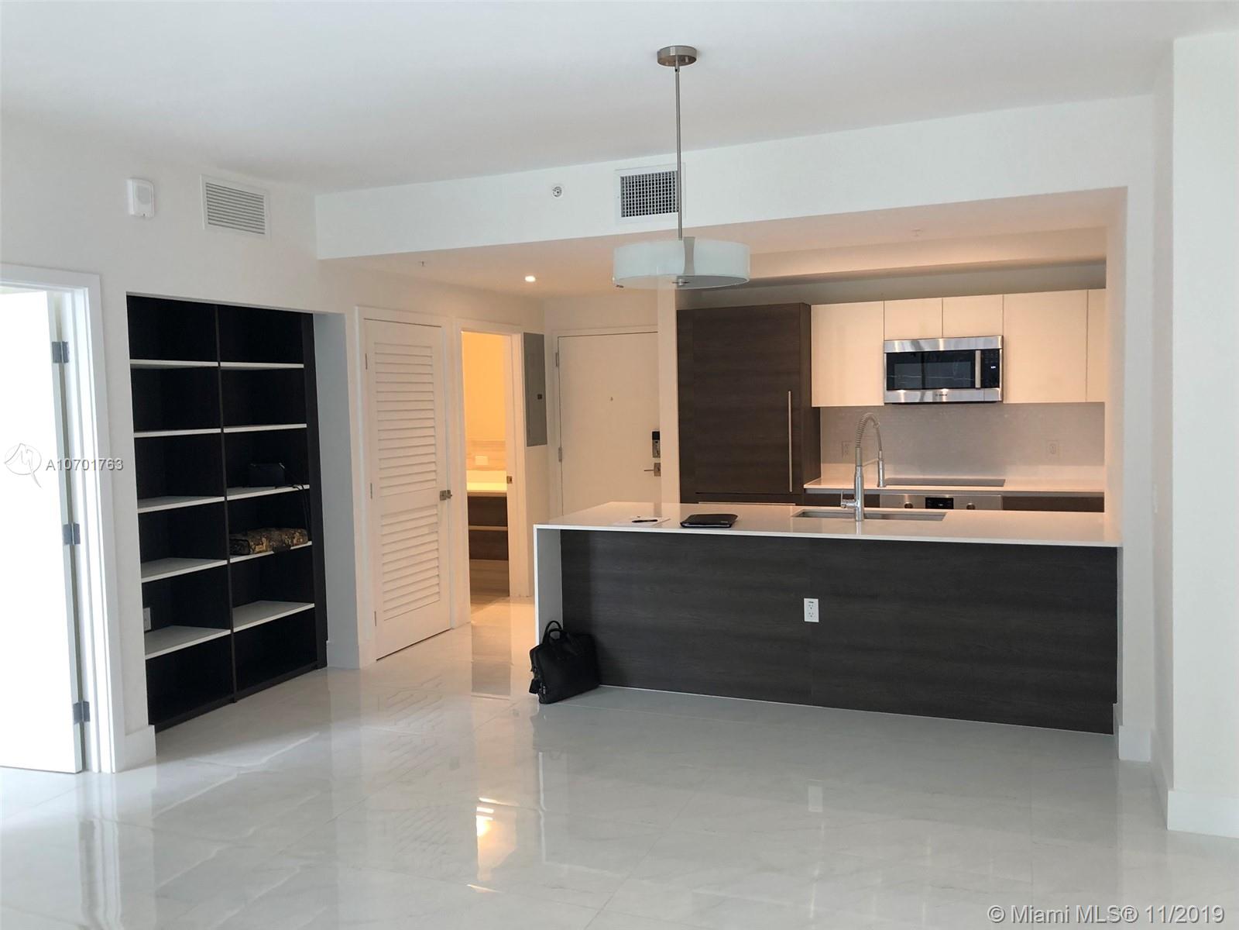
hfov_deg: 63.4
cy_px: 465
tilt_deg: -3.7
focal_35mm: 28
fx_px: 1002
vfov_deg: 49.7
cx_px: 620
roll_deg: +1.1
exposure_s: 1/30
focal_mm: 3.99
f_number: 1.8
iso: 40
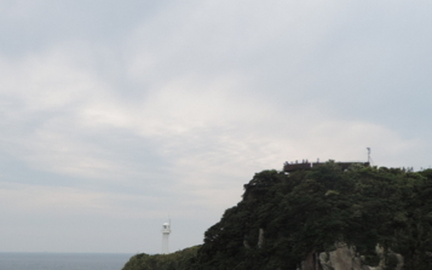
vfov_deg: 22.2
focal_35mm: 57
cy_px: 242
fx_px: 671
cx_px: 19
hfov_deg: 33.2
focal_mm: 4.3
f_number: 3
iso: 80
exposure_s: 1/1000
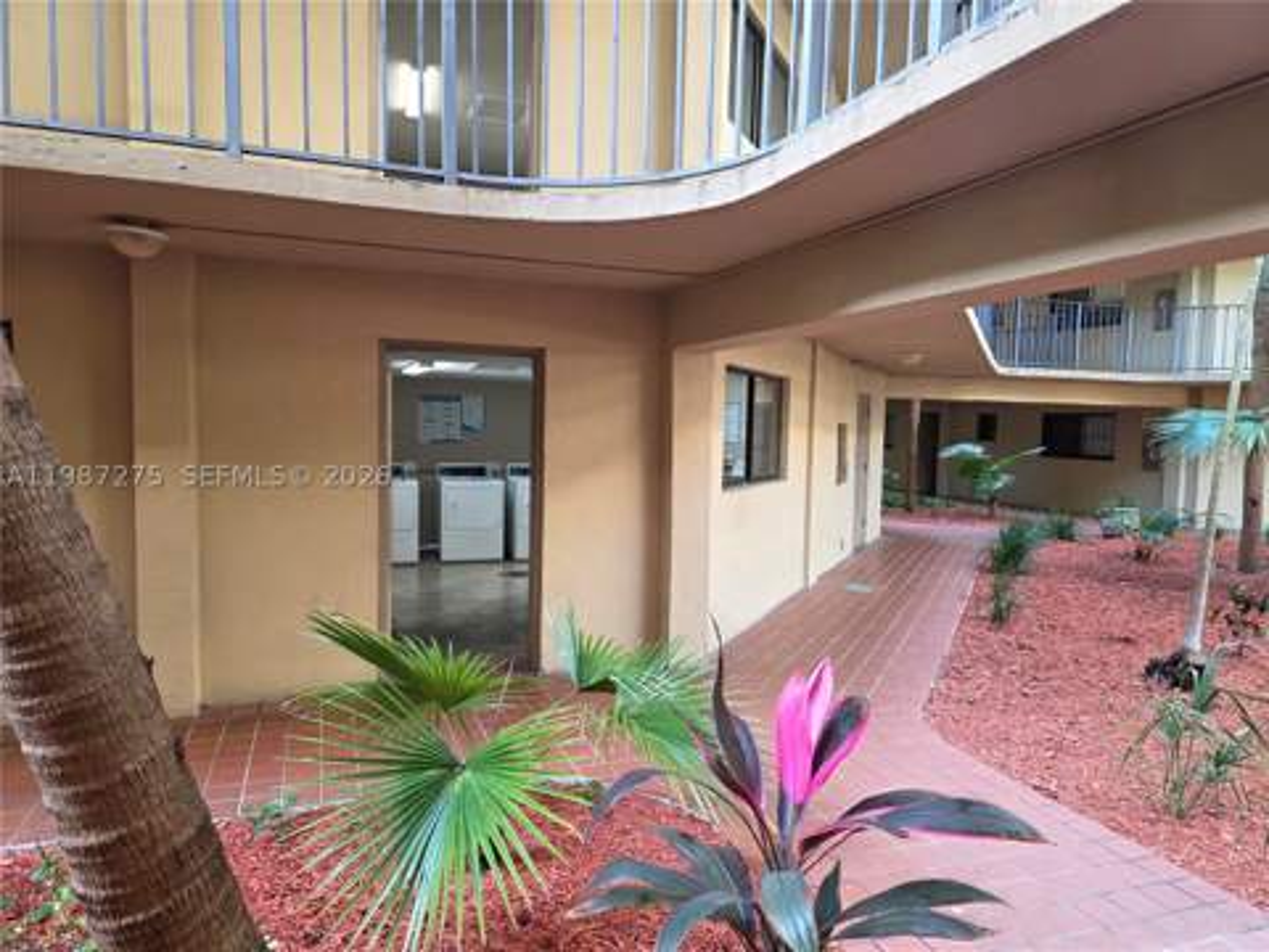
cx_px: 634
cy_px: 476
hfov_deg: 73.9
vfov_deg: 58.9
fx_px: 843
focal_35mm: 23
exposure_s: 1/120
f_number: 1.7
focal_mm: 6.3
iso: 200
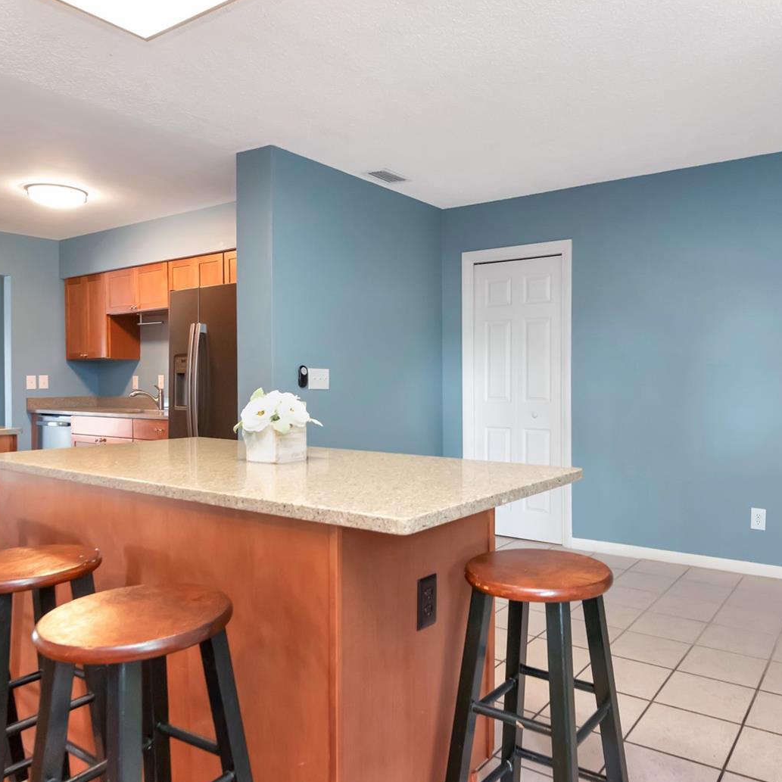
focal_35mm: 26
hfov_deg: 61.3
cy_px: 397
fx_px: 656
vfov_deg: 61.6
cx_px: 452
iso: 2000
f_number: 7.1
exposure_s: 1/30
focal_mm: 13
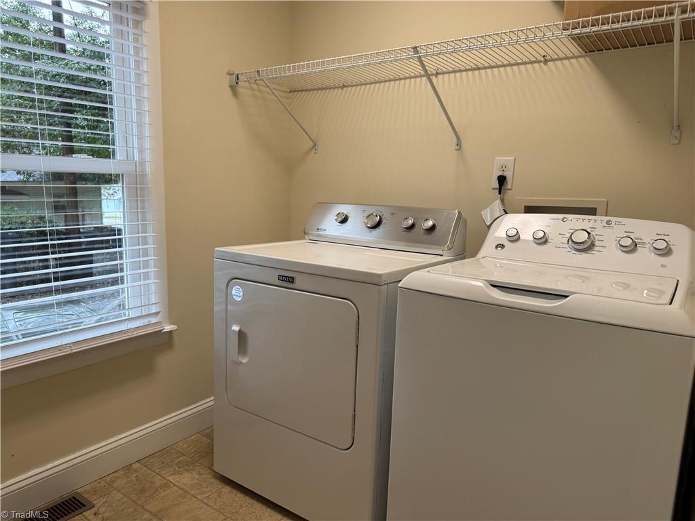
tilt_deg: -9.8
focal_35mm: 24
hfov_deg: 71.6
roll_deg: -1.7
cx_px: 348
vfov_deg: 56.8
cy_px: 260
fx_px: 482
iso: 125
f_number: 1.78
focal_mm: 6.76
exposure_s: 1/60
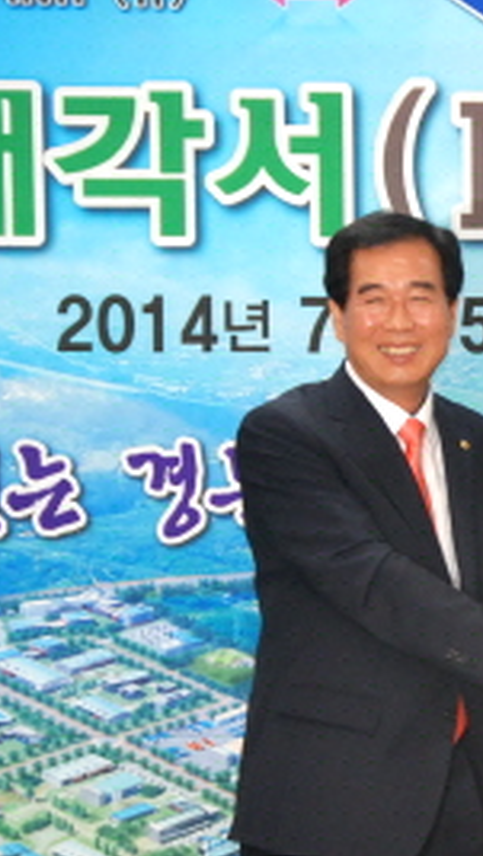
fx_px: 4139
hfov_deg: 6.6
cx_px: 656
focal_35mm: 182
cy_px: 501
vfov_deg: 11.8
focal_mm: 62
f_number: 5
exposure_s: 1/60
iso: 800
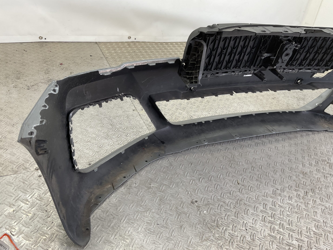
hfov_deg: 60.0
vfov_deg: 46.8
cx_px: 164
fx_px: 289
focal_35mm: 30
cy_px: 126
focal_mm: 3
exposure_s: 1/100
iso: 32
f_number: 1.8
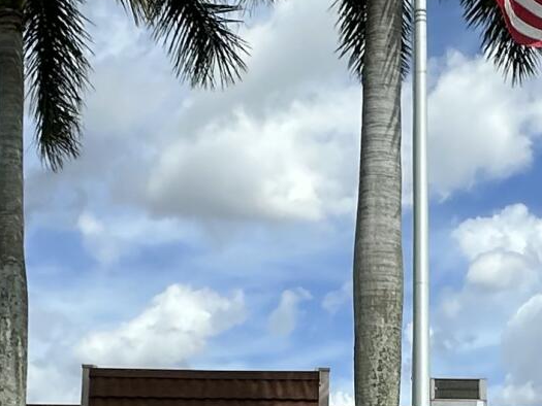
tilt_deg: +7.3
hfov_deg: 24.4
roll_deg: -0.7
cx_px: 274
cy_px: 467
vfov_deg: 17.7
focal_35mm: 80
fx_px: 1253
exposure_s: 1/2747
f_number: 2.2
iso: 50
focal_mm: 2.22
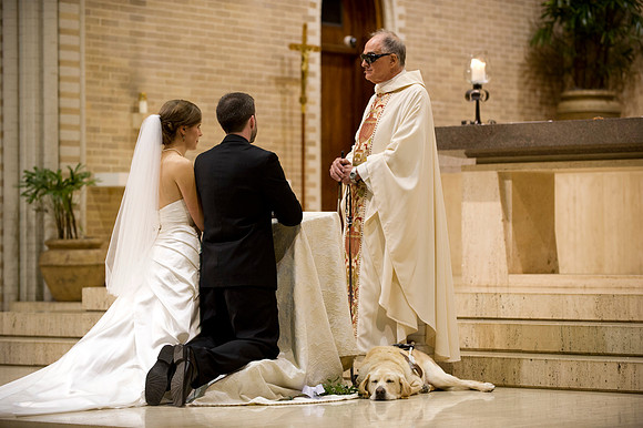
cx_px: 322
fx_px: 2071
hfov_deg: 17.7
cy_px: 214
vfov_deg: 11.8
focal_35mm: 116
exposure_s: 1/60
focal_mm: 116
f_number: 2.8
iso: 1250
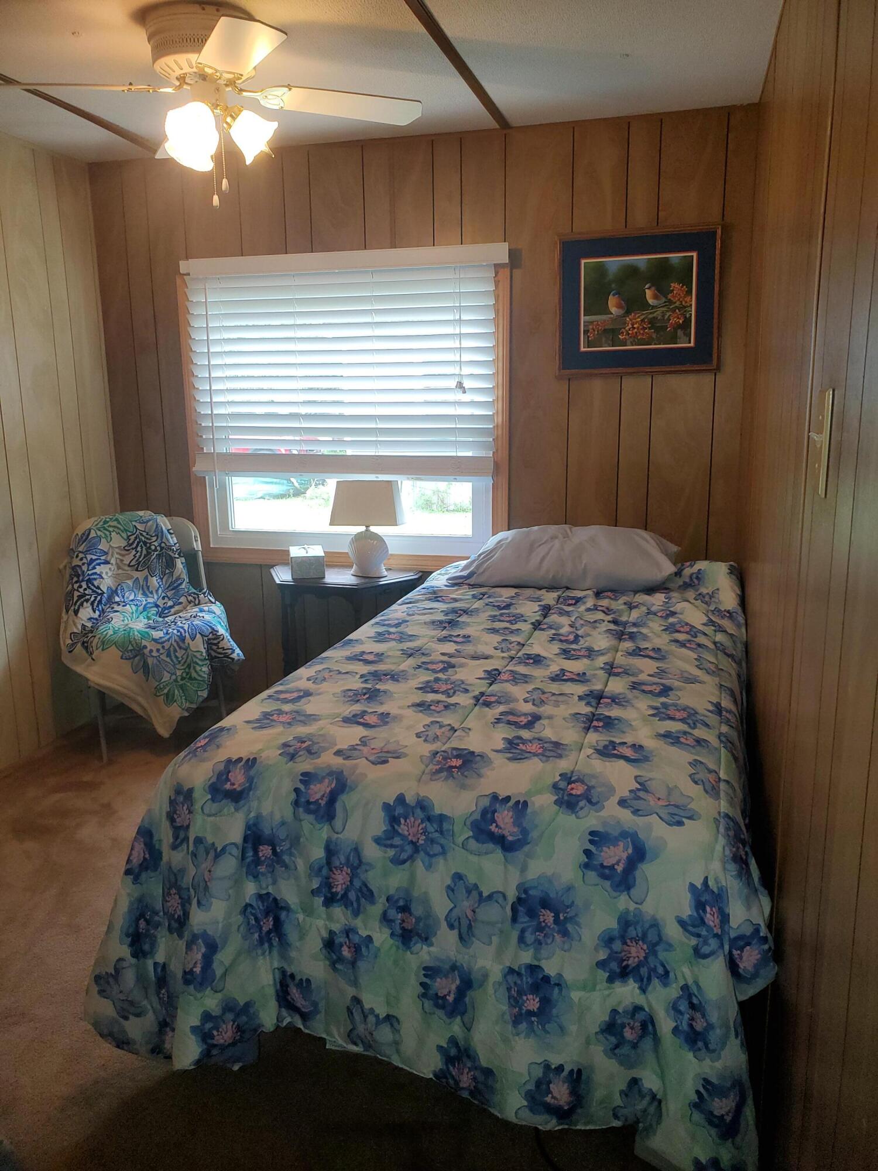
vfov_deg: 67.3
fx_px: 879
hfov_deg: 53.1
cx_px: 439
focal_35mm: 26
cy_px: 586
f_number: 2.4
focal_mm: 4.3
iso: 100
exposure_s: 1/60
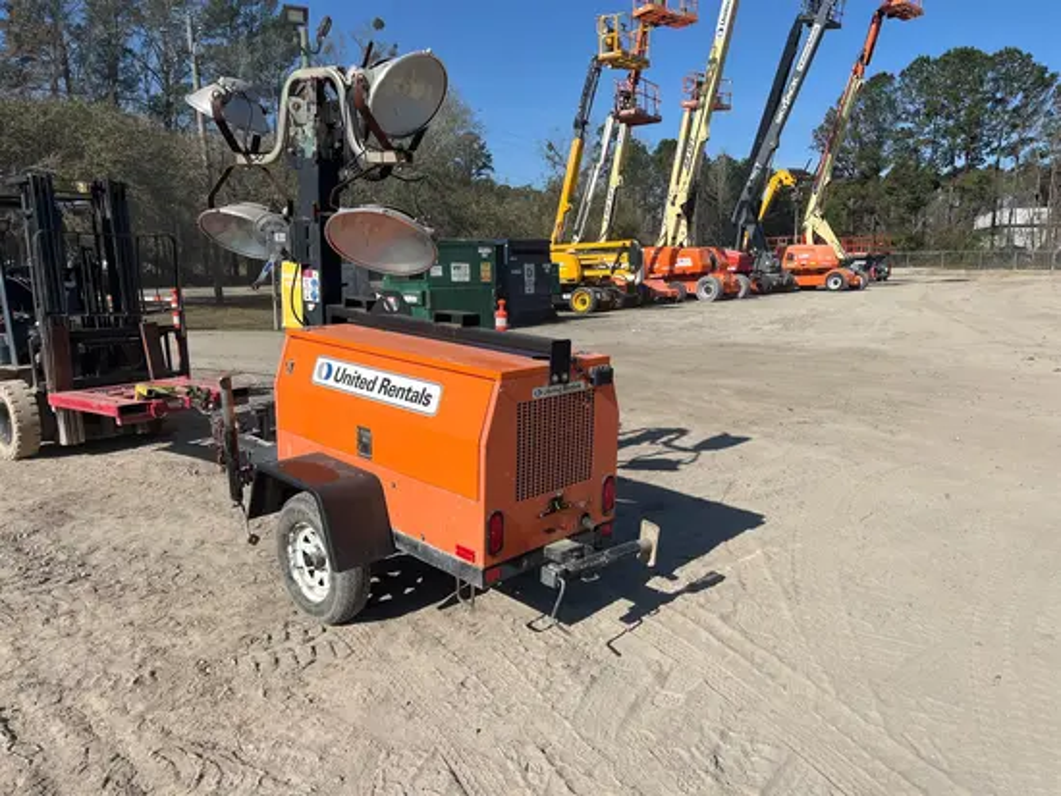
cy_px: 398
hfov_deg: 67.3
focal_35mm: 26
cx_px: 530
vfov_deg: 53.1
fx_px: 797
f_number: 1.6
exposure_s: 1/4484
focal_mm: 5.1
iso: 50
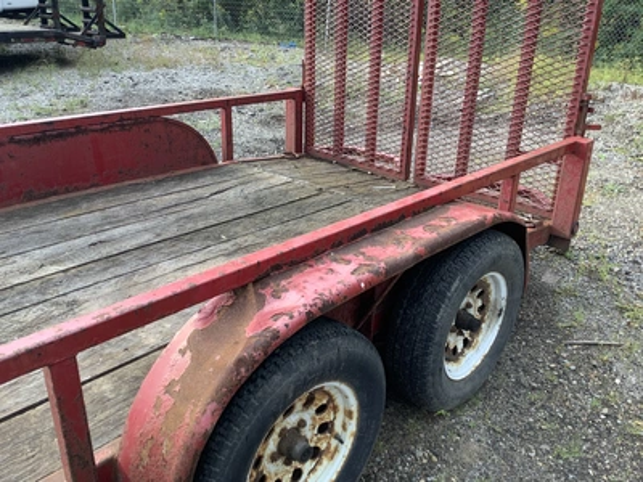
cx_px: 322
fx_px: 576
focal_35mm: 31
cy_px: 241
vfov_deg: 45.4
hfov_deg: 58.4
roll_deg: -2.7
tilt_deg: -25.8
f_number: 2.4
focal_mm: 3.3
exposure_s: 1/120
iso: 40
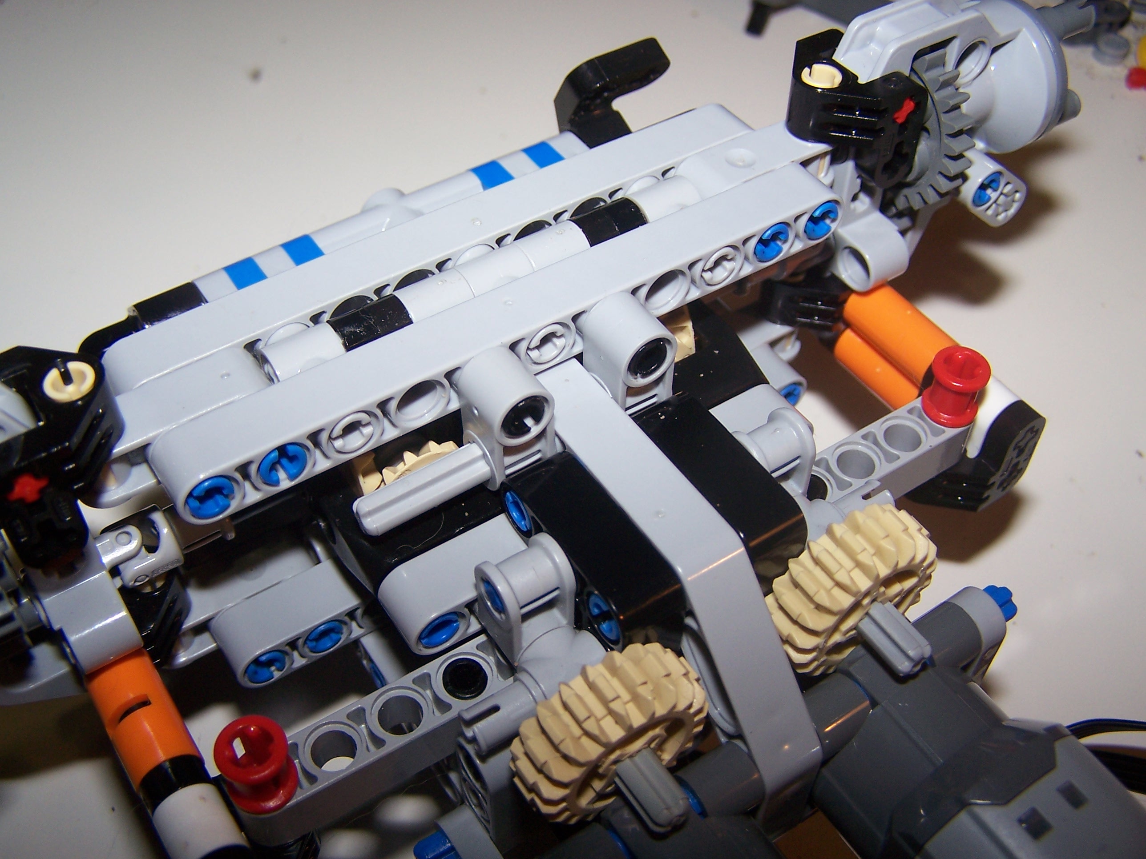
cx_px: 573
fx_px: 1258
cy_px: 430
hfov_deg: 49.0
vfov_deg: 37.7
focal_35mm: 38
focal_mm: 6.3
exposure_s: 1/60
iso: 80
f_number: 2.8
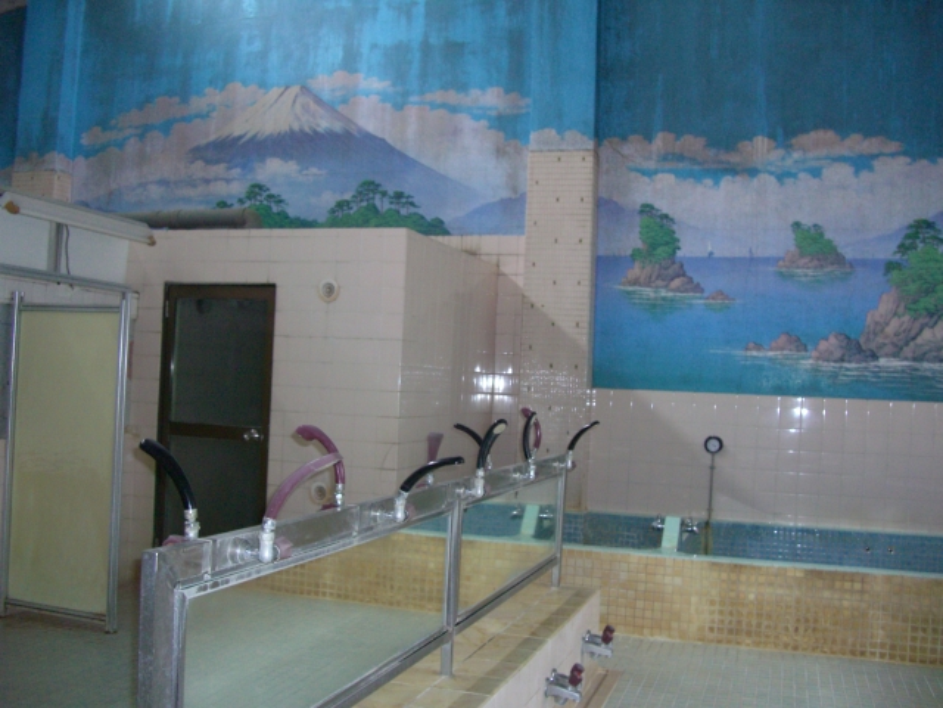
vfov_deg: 37.7
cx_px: 472
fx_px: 1035
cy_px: 354
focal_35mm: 38
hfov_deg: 49.0
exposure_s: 1/60
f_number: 2.8
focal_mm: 7.9
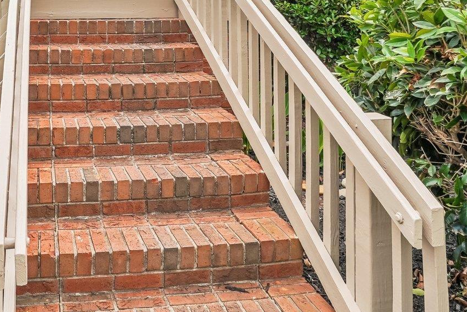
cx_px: 97
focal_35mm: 36
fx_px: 467
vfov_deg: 32.5
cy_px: -30
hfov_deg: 50.1
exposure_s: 1/250
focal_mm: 10
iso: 100
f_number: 8
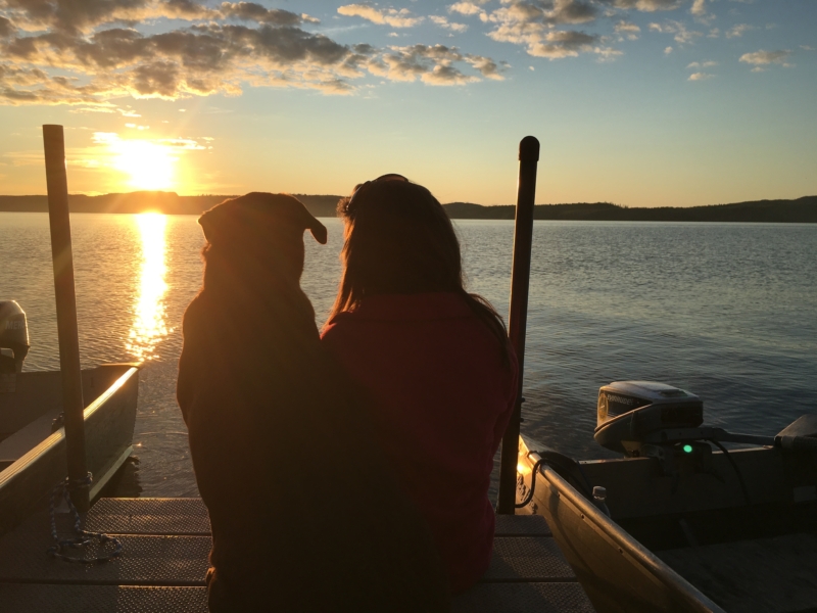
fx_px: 684
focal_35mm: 29
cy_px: 306
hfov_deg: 61.7
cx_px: 408
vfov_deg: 48.2
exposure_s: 1/1479
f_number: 2.2
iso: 25
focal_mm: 4.15
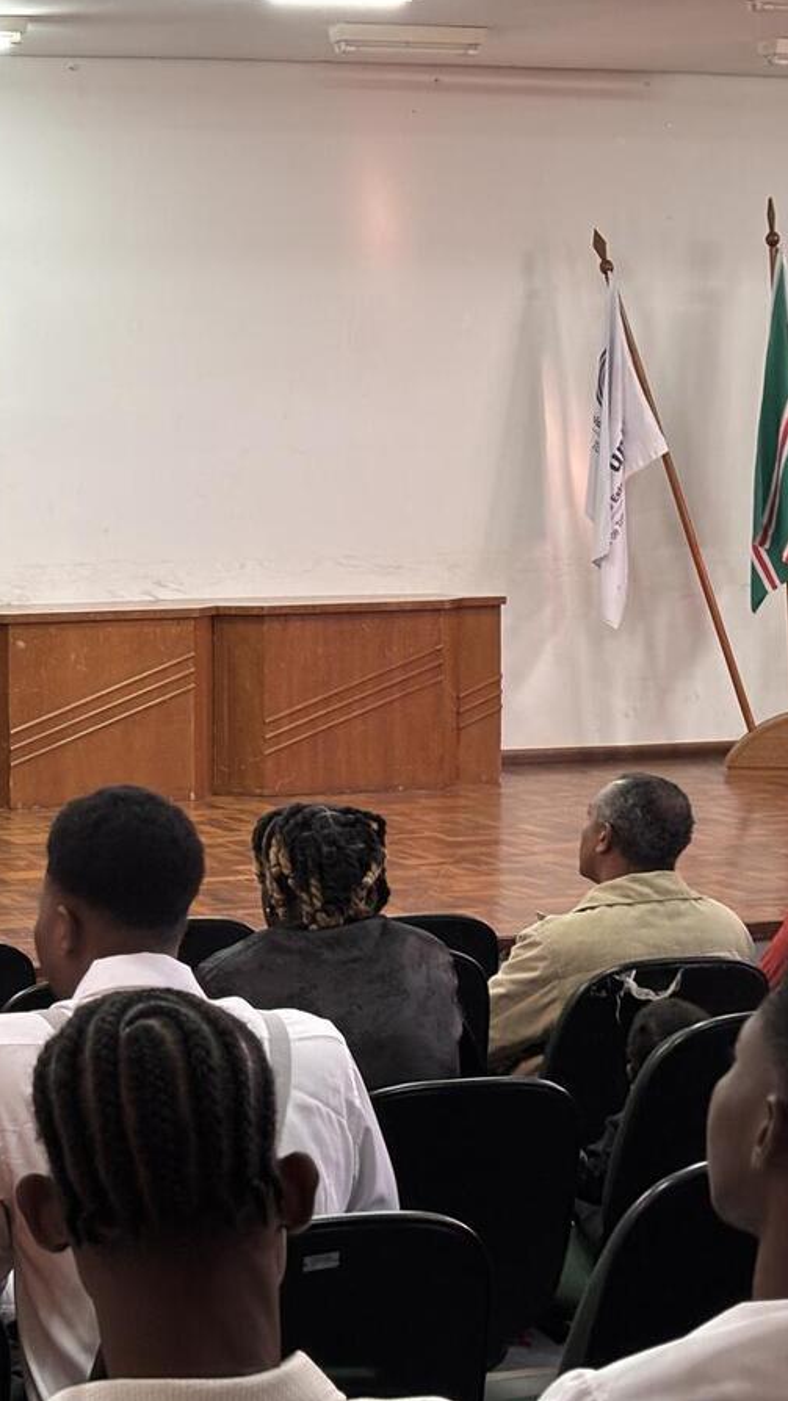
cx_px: -102
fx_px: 2825
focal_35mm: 76
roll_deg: +0.4
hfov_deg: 15.4
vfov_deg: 27.9
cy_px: 698
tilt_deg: -6.4
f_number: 1.6
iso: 125
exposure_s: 1/60
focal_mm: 5.96
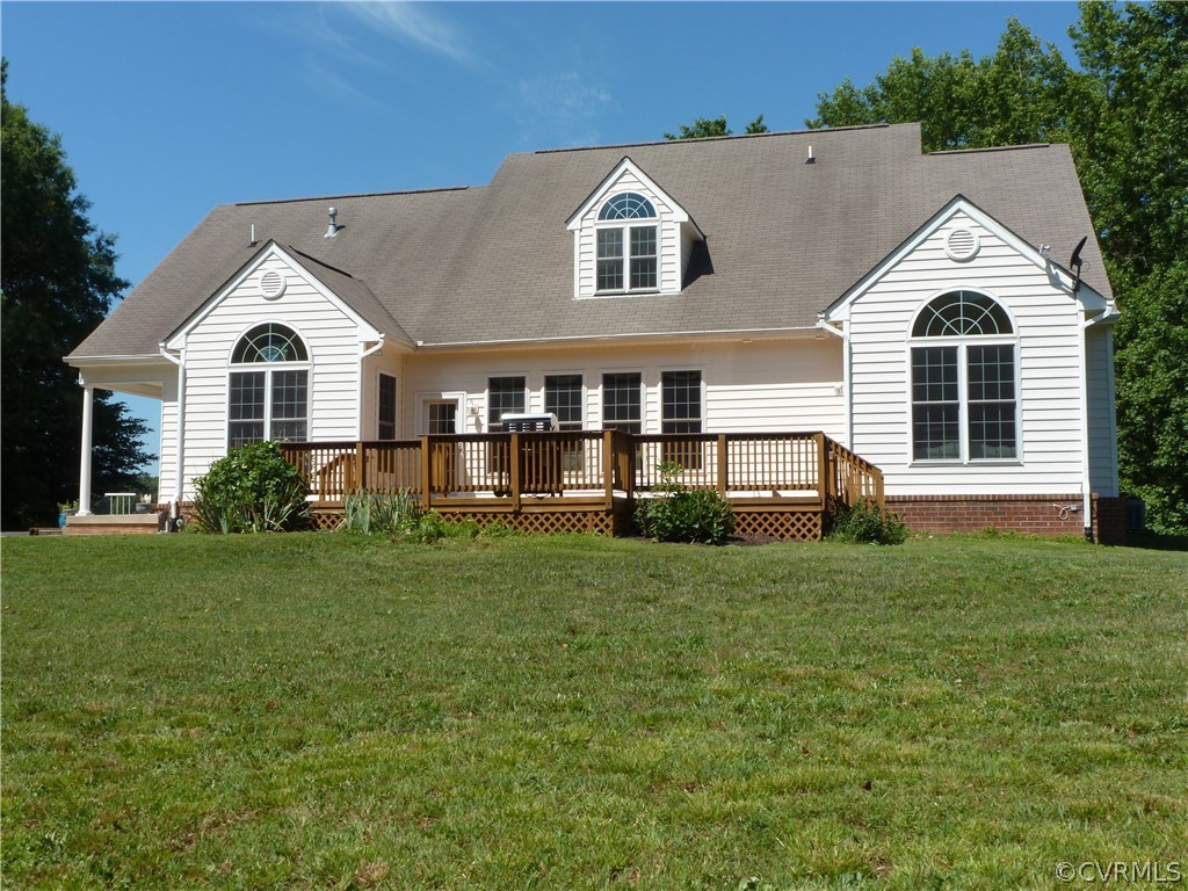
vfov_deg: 39.7
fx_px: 1235
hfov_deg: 51.4
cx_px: 594
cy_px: 446
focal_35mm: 36
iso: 100
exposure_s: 1/400
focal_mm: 6.4
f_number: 5
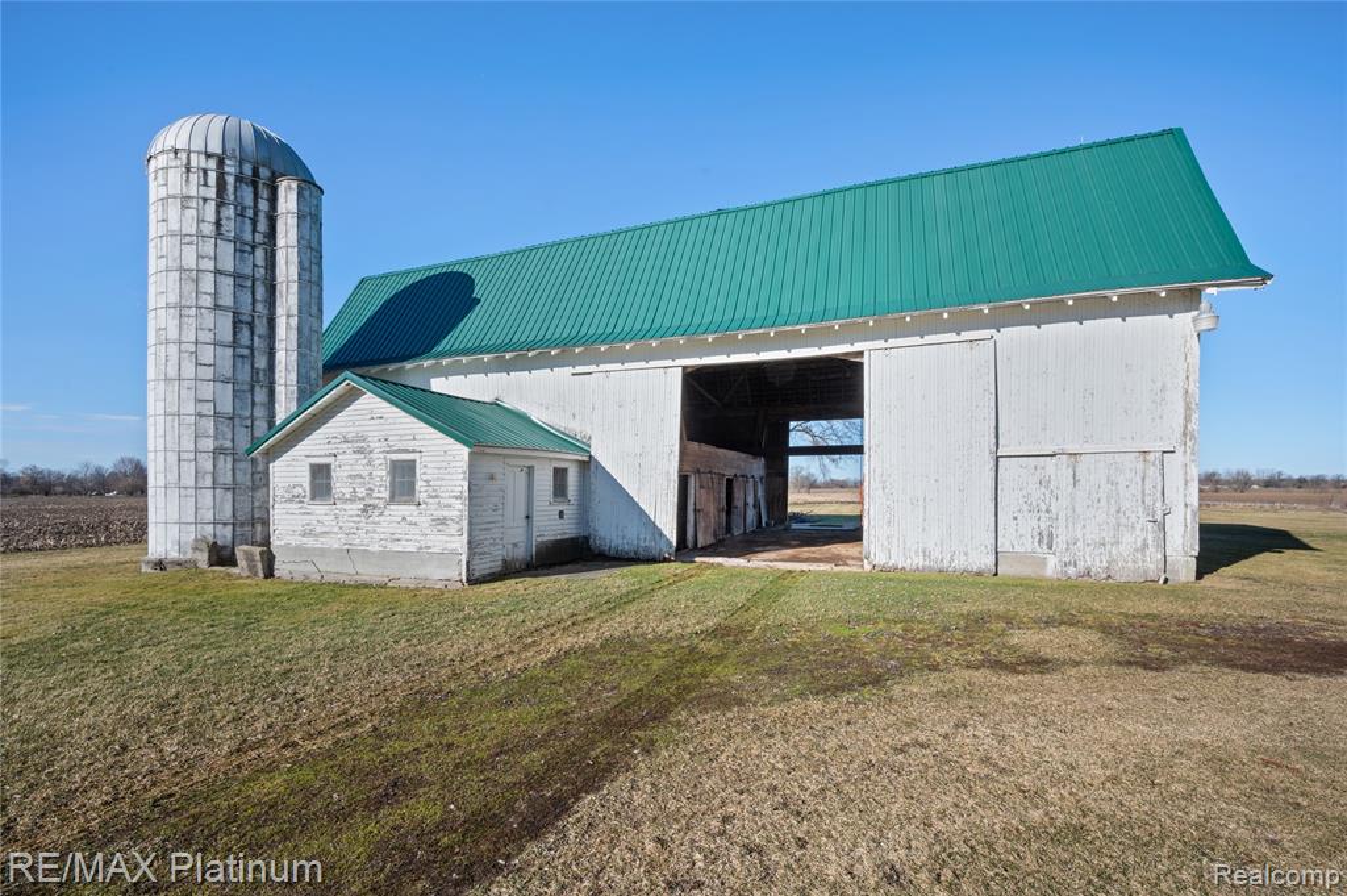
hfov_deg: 104.3
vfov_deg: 81.1
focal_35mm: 14
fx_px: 523
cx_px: 674
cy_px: 448
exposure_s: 1/125
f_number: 11
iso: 100
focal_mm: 14
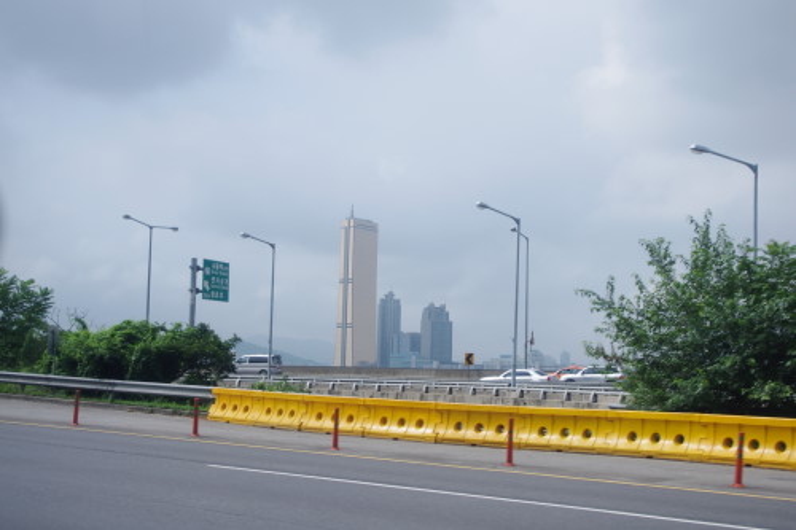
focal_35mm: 49
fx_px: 1083
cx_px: 398
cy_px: 265
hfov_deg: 40.4
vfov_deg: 27.5
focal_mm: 32.5
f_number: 5.6
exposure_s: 1/320
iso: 200
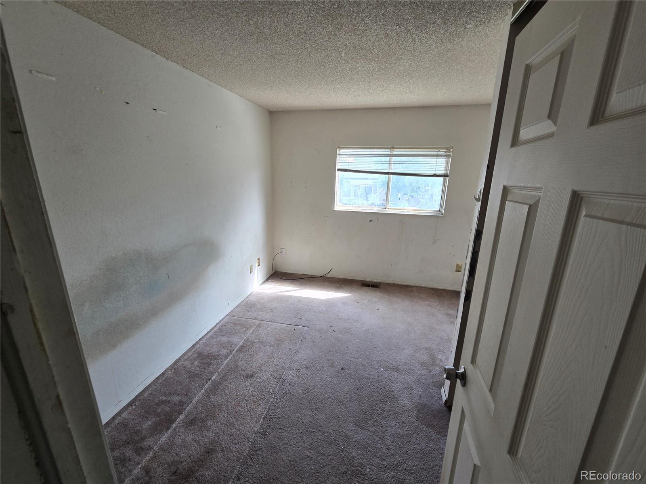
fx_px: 243
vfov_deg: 89.9
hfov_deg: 106.2
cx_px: 323
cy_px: 242
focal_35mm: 13
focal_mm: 2.2
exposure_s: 1/60
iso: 50
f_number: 2.2
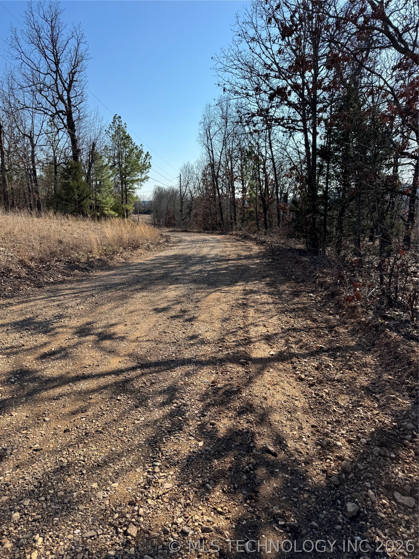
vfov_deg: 71.6
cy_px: 280
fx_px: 387
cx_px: 210
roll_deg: +2.2
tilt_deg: -12.8
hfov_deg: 56.8
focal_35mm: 24
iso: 80
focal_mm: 6.76
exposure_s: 1/3247
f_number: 1.78
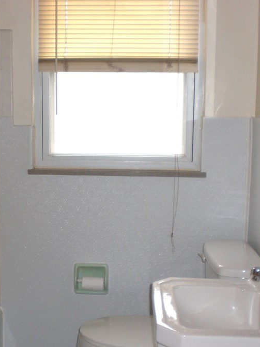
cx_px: 77
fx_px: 581
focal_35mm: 58
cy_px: 194
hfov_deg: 25.0
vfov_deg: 33.2
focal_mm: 6.3
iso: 200
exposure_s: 1/60
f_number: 3.1
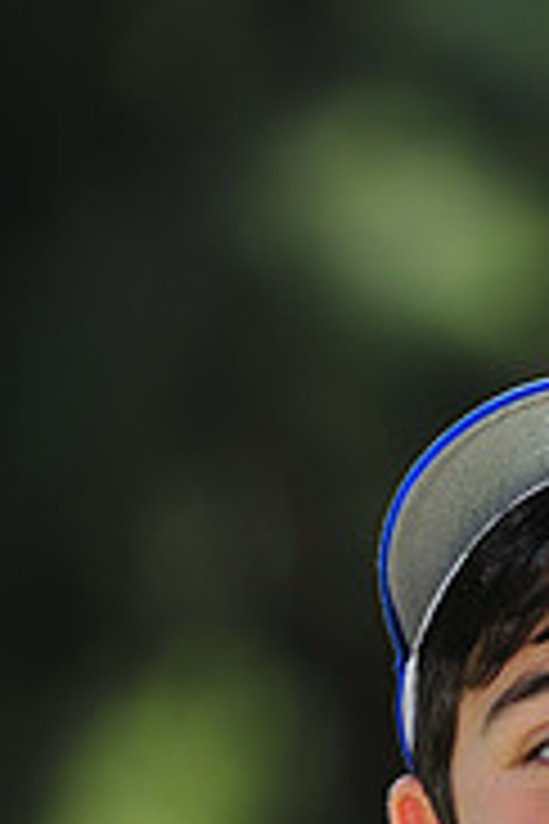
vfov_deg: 3.3
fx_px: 14479
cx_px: 675
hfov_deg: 2.2
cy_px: 1045
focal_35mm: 633
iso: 200
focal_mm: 200
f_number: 4.5
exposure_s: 1/800
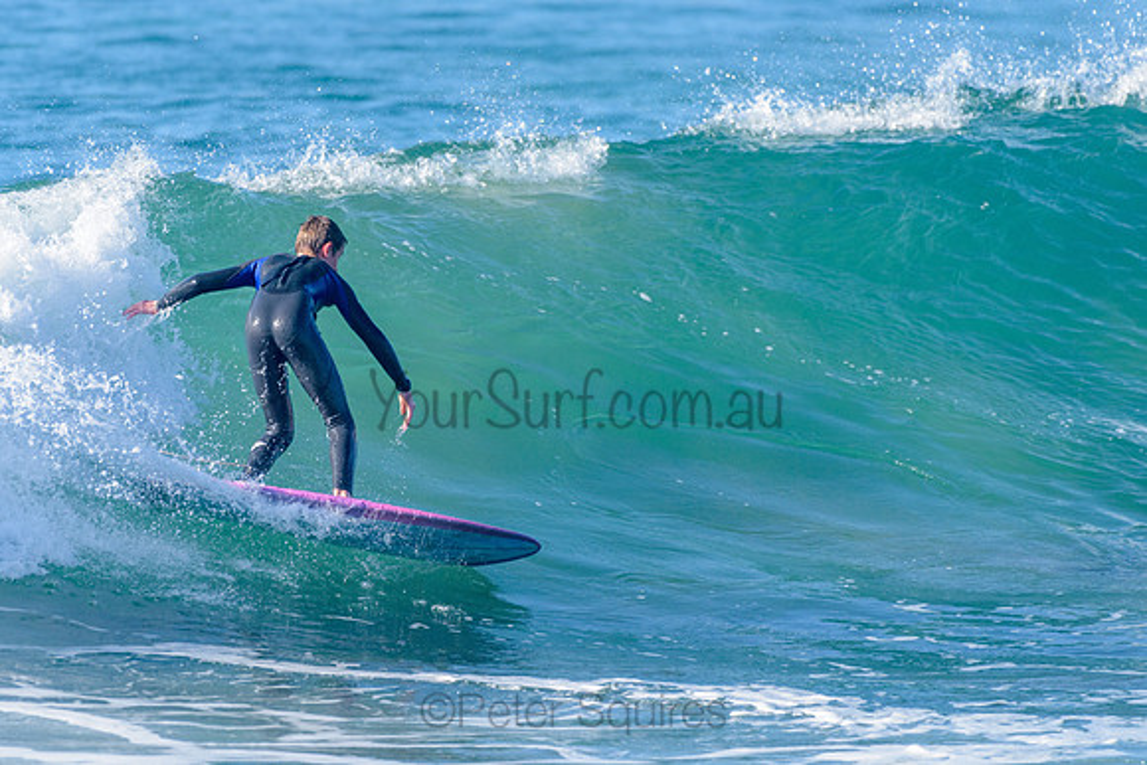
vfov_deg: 2.2
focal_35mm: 613
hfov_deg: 3.4
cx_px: 507
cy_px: 320
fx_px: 19528
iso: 360
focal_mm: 500
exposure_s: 1/2000
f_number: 5.6
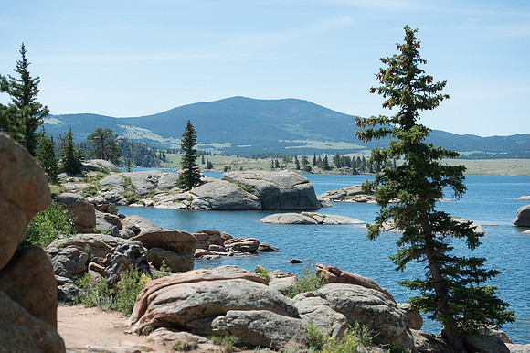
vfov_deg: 19.4
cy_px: 176
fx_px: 1030
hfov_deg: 28.9
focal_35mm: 70
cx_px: 265
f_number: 8
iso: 200
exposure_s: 1/1600
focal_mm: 70
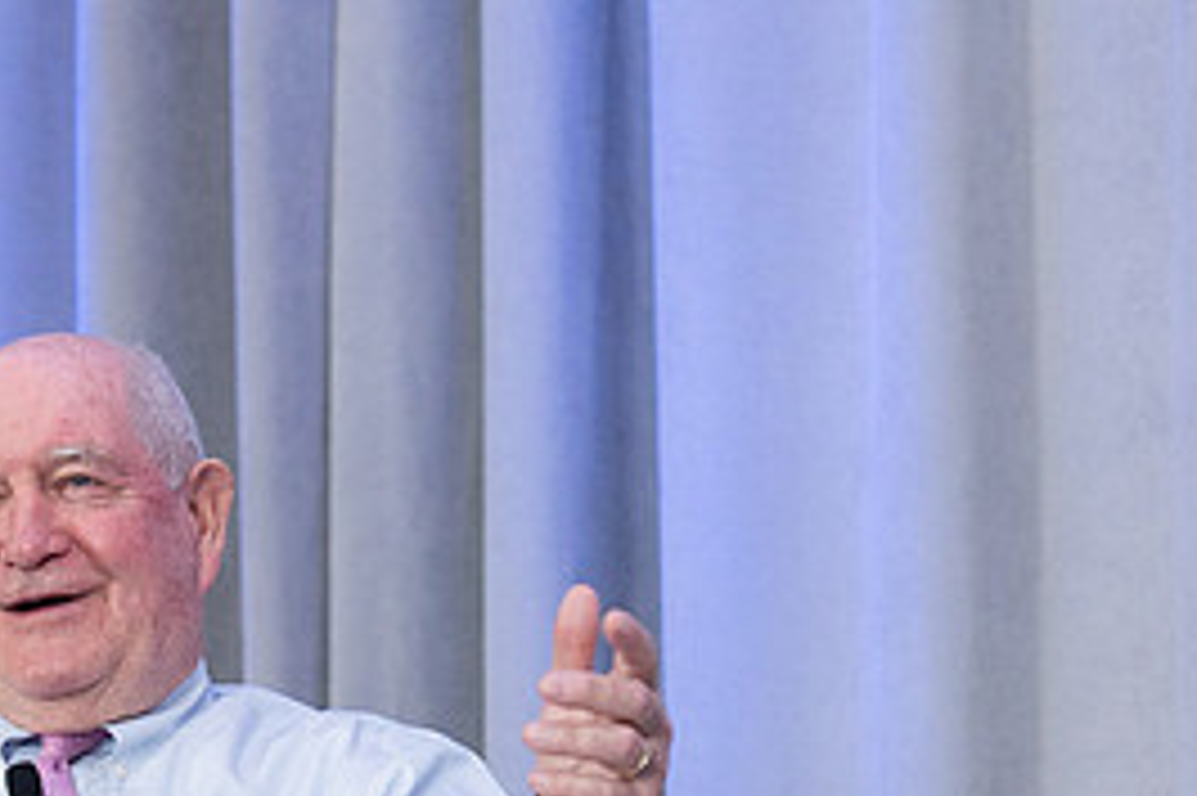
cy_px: 618
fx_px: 7476
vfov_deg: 6.1
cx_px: 127
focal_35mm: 225
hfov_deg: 9.1
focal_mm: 95
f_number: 4.5
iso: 1600
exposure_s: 1/250
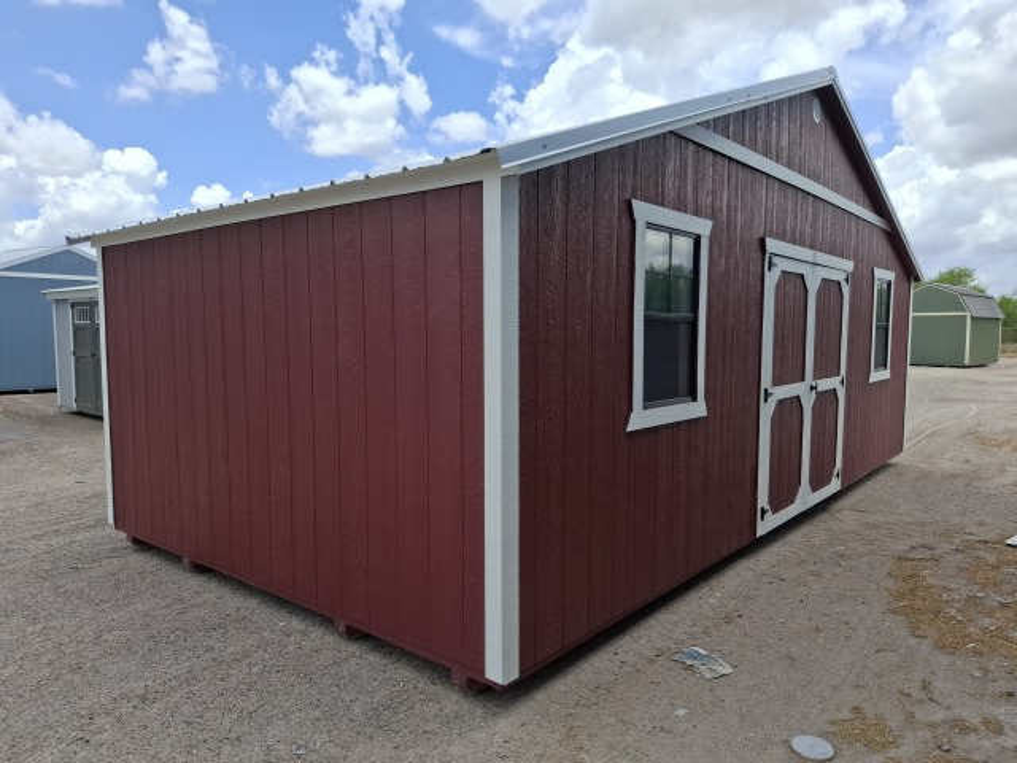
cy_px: 382
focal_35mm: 23
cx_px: 508
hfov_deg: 73.9
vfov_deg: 58.9
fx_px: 676
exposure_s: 1/2092
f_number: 1.8
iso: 50
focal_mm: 5.54
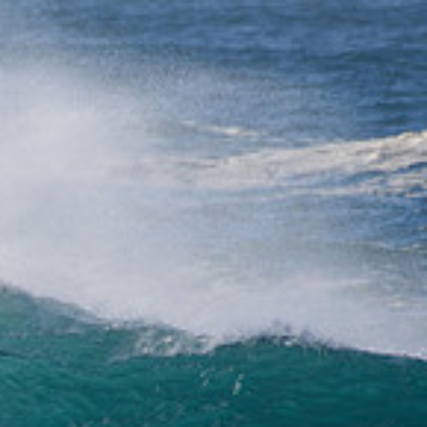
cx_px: -345
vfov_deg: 0.7
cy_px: 517
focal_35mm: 2546
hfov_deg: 0.7
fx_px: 35532
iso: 320
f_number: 5.6
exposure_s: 1/2000
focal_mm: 500
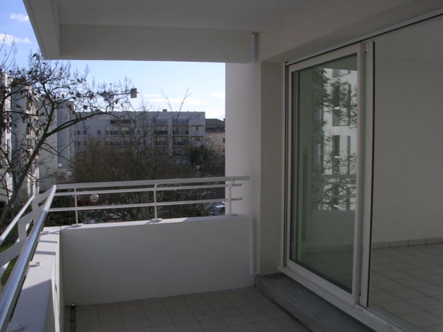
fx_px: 486
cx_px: 222
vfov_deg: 37.7
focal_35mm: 38
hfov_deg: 49.0
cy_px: 166
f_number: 5.6
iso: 100
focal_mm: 5.8
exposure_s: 1/417
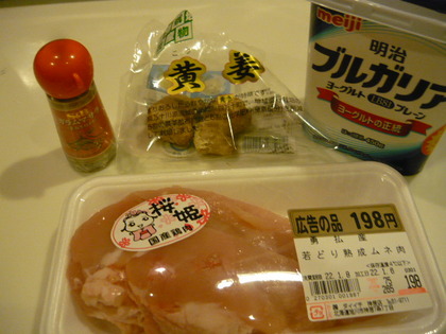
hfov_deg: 55.4
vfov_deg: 42.9
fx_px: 425
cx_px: 223
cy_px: 167
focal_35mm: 33
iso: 400
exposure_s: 1/15
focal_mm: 5.5
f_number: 2.8
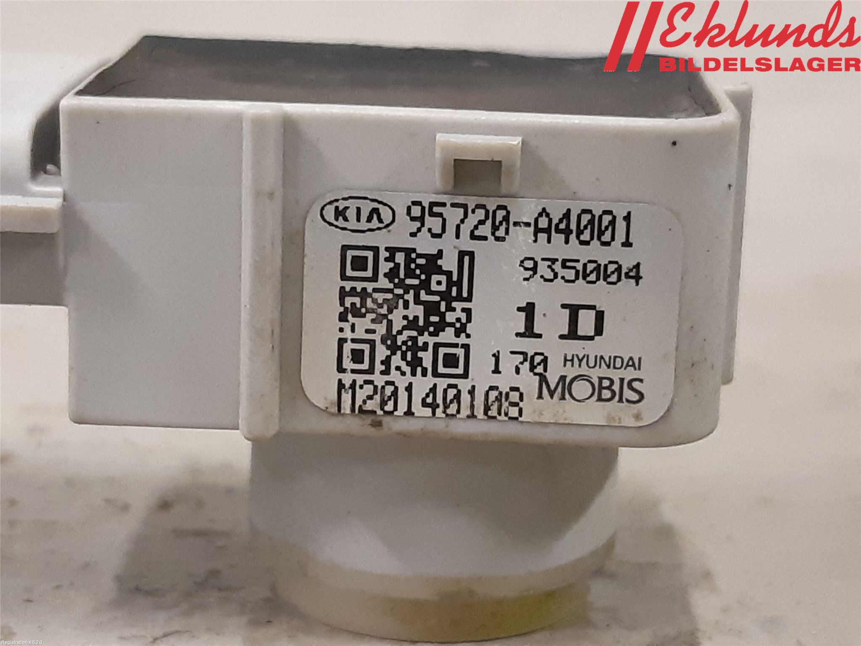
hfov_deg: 67.3
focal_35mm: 26
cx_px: 430
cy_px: 323
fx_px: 647
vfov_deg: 53.1
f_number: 1.7
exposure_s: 1/50
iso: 250
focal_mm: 3.93
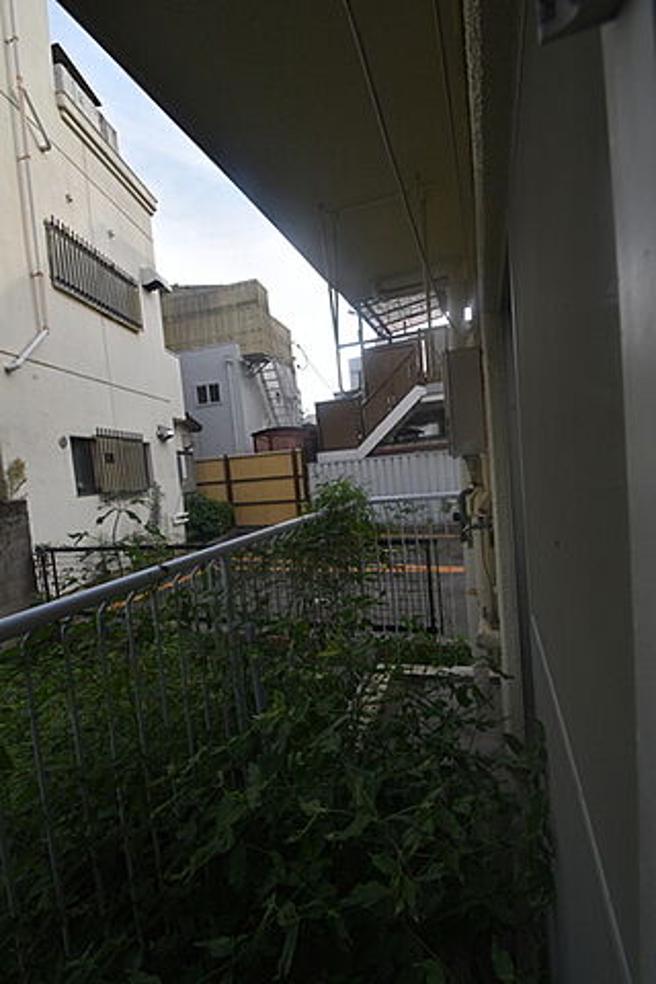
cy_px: 492
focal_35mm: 15
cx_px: 328
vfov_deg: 100.4
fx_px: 410
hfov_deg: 77.3
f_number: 7.1
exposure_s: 1/250
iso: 200
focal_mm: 10
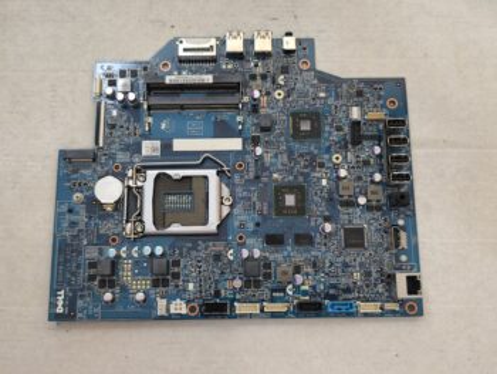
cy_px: 187
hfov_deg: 52.6
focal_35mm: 35
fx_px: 503
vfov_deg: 40.7
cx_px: 248
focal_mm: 6.57
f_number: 1.6
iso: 400
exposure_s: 1/50
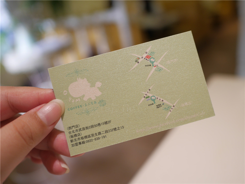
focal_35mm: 30
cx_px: 122
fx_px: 212
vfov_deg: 46.8
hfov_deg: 60.0
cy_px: 92
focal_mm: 15
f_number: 1.8
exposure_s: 1/100
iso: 200
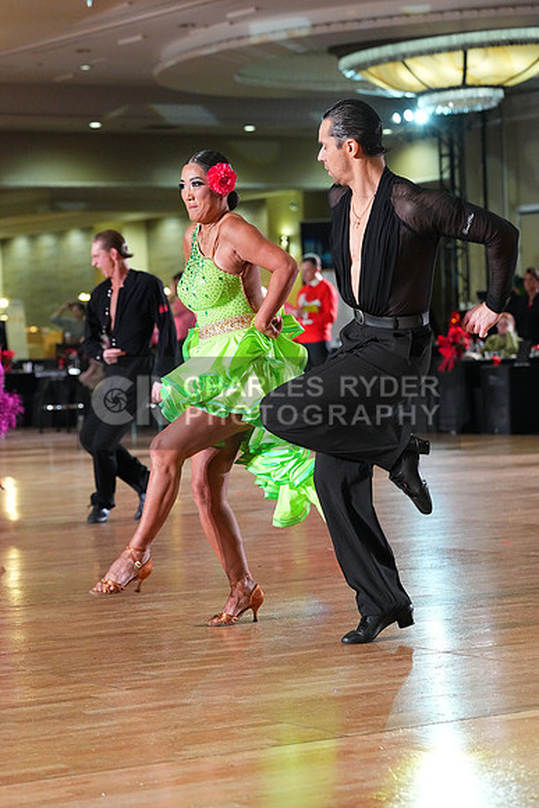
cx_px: 270
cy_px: 404
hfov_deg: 13.7
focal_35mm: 100
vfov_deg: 20.4
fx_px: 2244
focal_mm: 100
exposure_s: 1/400
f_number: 5
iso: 8000
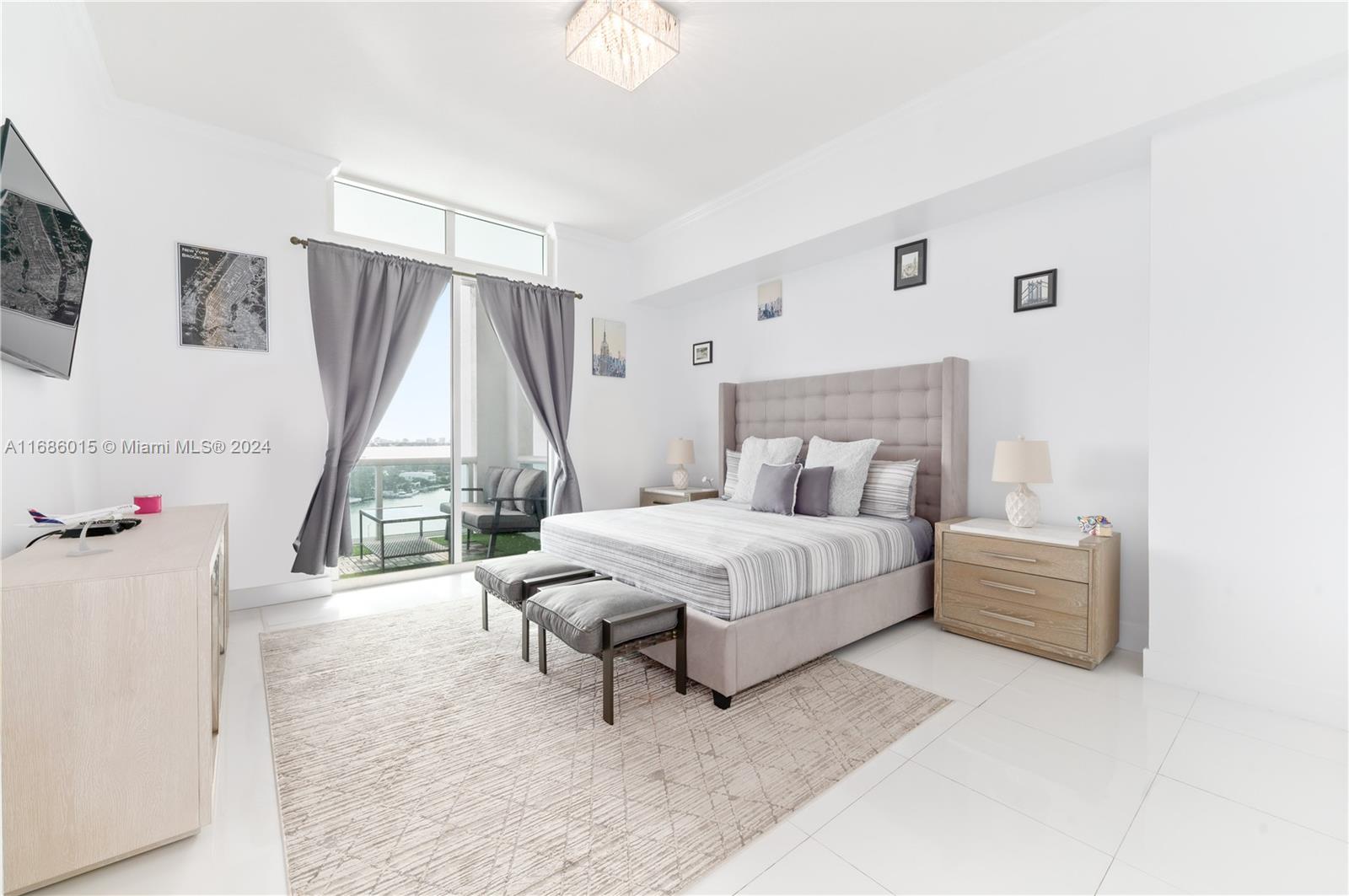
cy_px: 448
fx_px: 524
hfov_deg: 104.3
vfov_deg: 81.1
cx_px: 674
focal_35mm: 14
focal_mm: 14
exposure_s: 1/6
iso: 200
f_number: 11
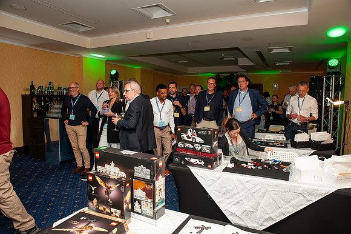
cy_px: 117
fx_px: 234
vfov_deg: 53.1
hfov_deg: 73.8
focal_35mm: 24
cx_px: 176
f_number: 6.3
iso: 400
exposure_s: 1/160
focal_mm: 24
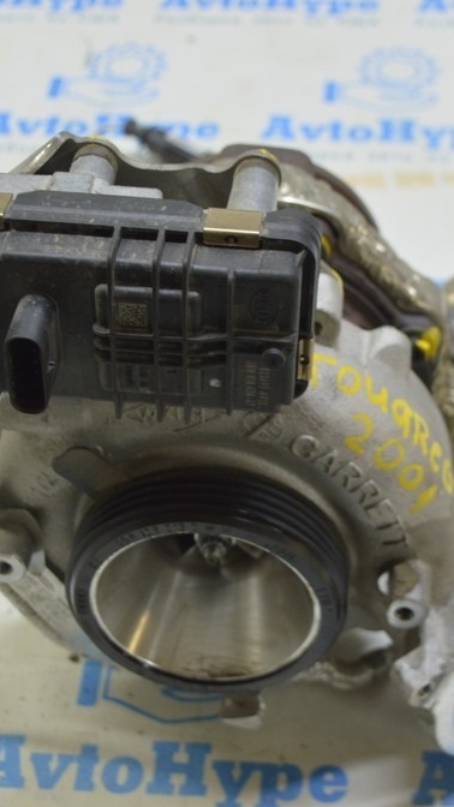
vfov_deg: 31.4
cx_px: 268
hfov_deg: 18.0
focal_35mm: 67
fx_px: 1434
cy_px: 407
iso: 400
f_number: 5.6
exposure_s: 1/20
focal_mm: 28
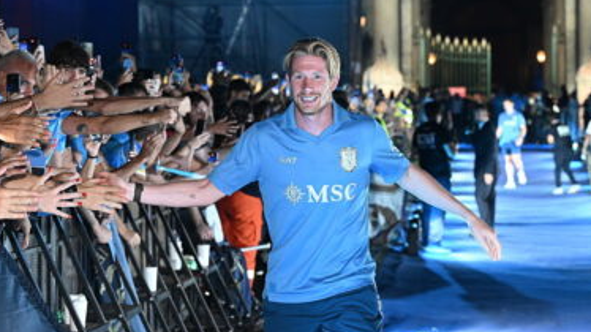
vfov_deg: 9.7
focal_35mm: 125
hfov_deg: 17.2
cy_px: 160
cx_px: 284
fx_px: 1958
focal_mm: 93
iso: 3200
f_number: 5.6
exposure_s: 1/200
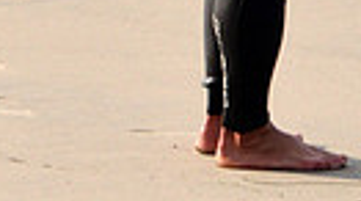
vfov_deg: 0.5
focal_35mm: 2557
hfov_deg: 0.8
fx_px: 24422
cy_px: -212
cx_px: 653
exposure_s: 1/400
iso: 1000
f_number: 16
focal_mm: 550
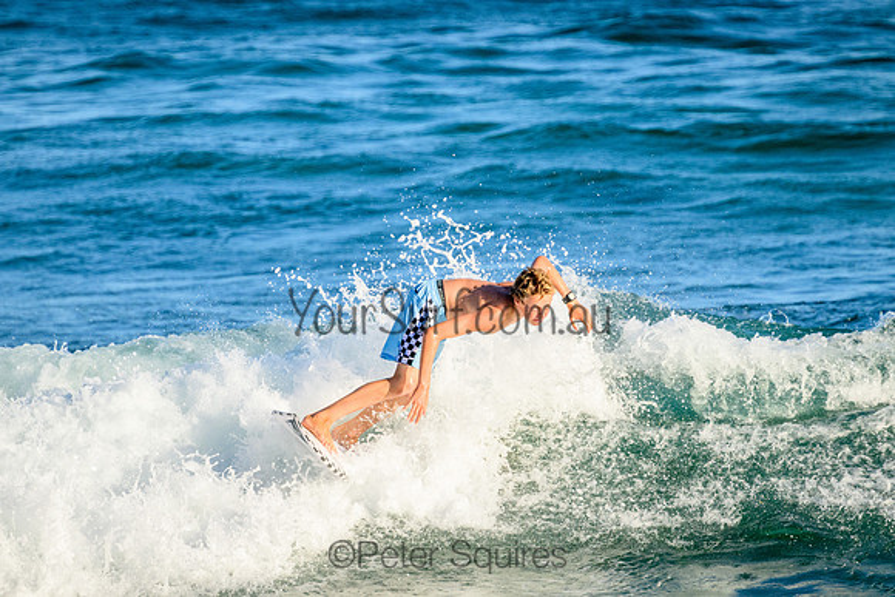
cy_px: 298
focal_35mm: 800
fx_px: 19893
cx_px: 448
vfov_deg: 1.7
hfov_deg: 2.6
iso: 1600
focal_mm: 800
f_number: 11
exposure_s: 1/2000
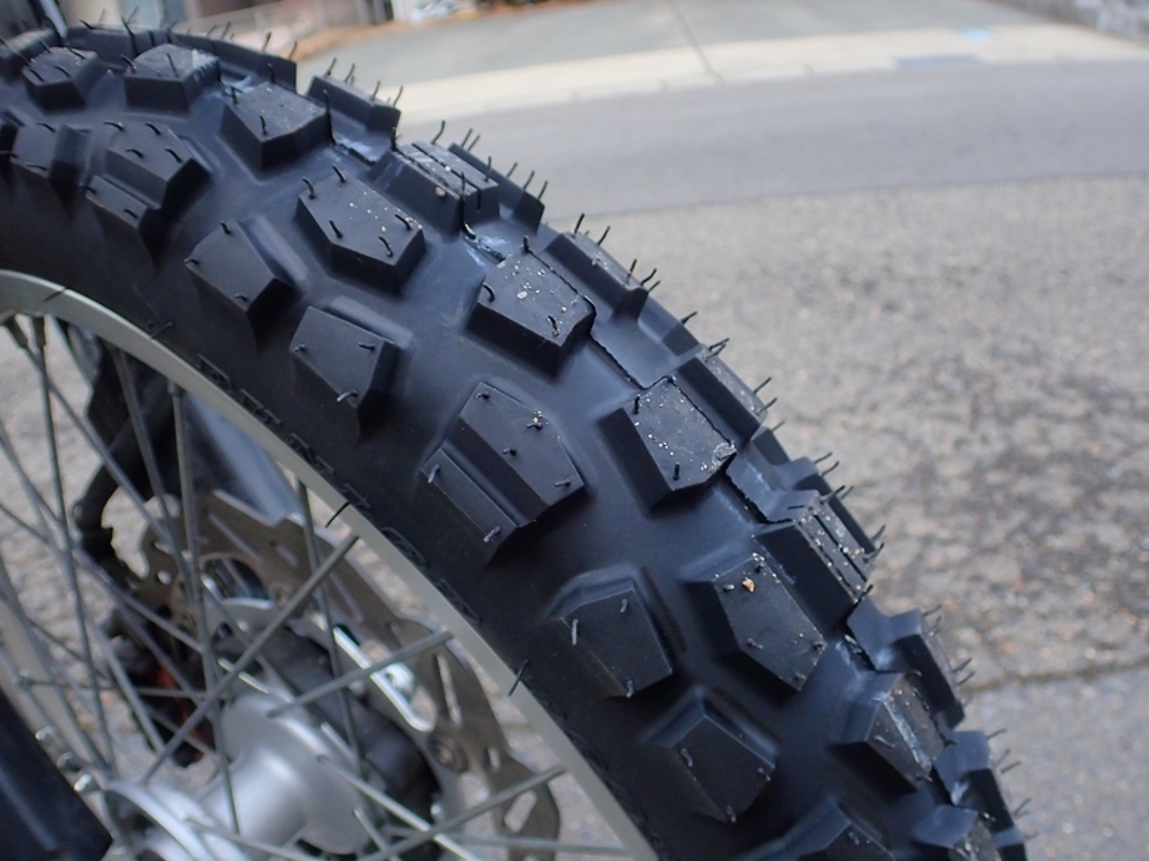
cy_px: 424
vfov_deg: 39.6
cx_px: 577
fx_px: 1195
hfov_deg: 51.4
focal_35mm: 36
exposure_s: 1/40
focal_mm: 6.42
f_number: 2.6
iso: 200
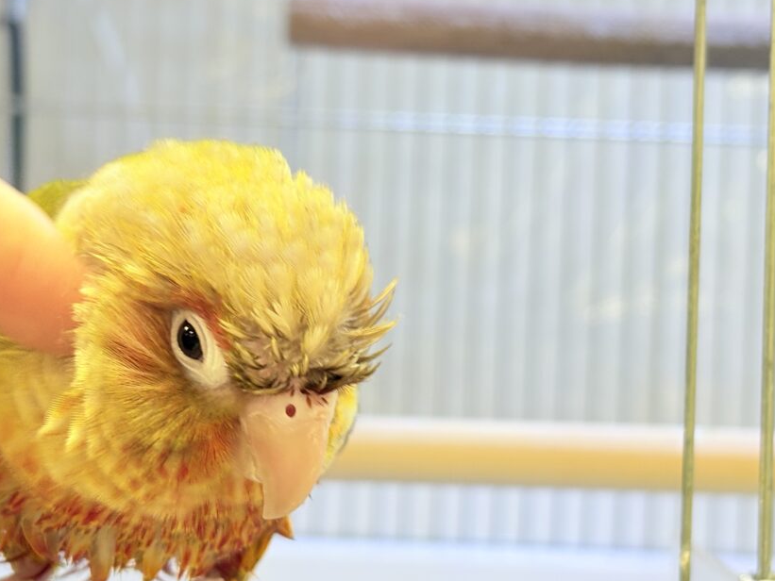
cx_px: 396
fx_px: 1702
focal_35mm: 76
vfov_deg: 19.4
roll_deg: -0.8
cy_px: 244
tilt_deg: +1.9
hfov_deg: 25.7
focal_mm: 5.96
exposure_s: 1/62
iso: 64
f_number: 1.6
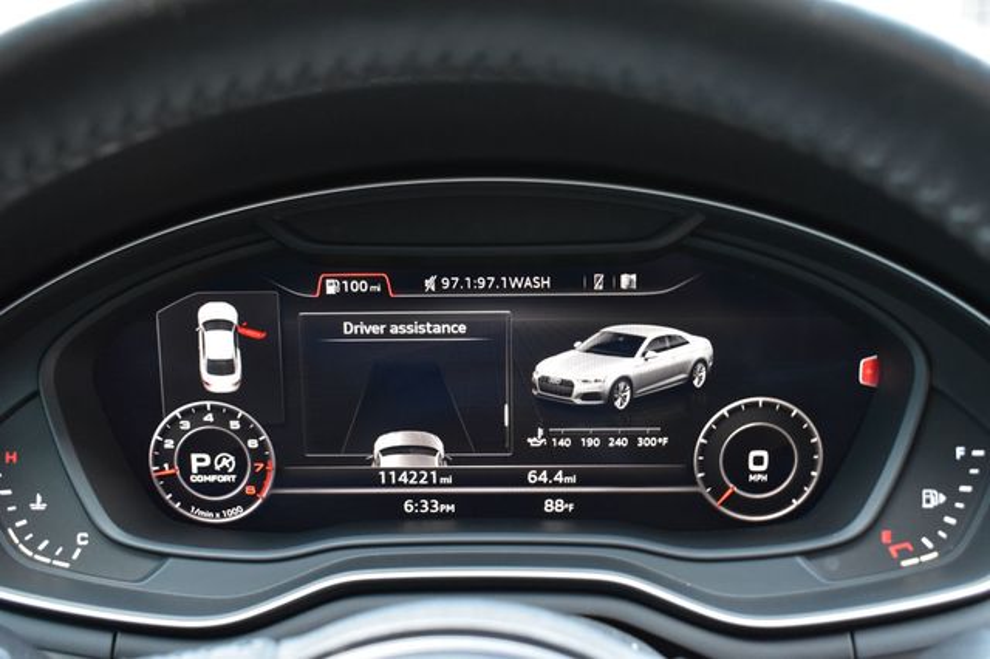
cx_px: 495
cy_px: 330
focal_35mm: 40
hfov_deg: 47.9
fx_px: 1113
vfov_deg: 33.0
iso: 1600
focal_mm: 27
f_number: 6.3
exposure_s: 1/15
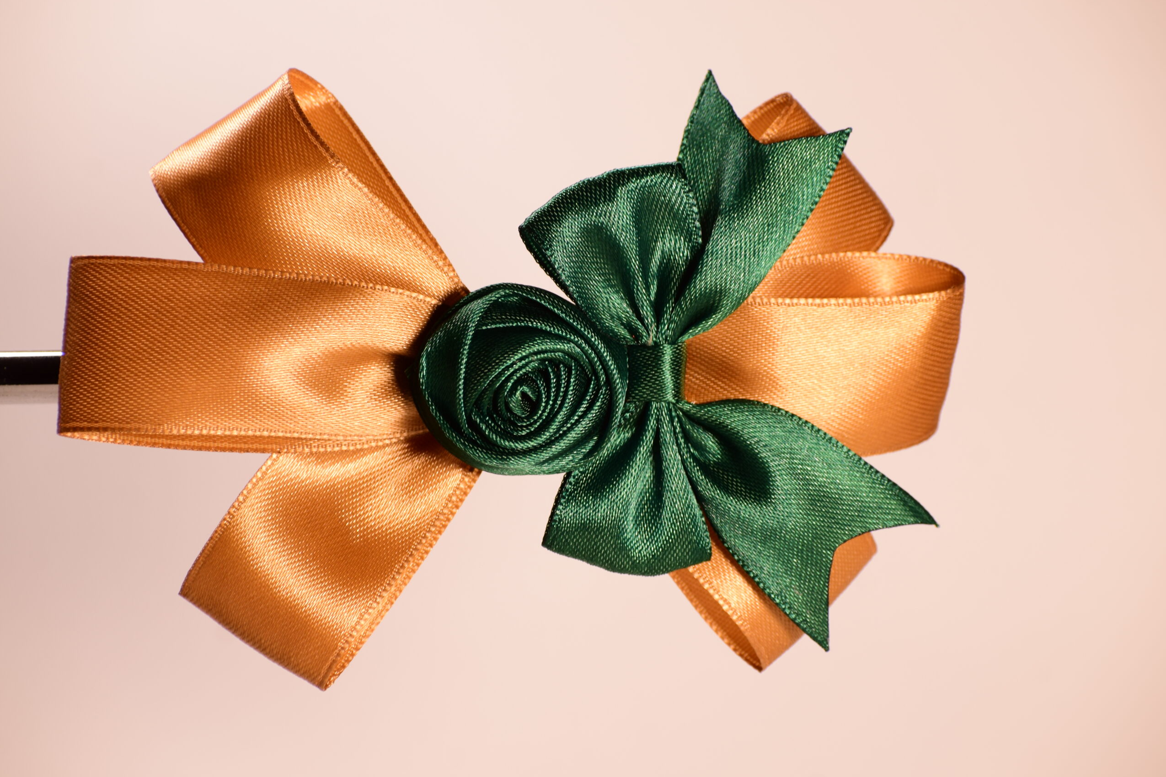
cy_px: 389
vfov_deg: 5.4
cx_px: 582
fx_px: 8291
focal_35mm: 256
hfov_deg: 8.0
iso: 160
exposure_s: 1/40
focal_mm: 170
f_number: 9
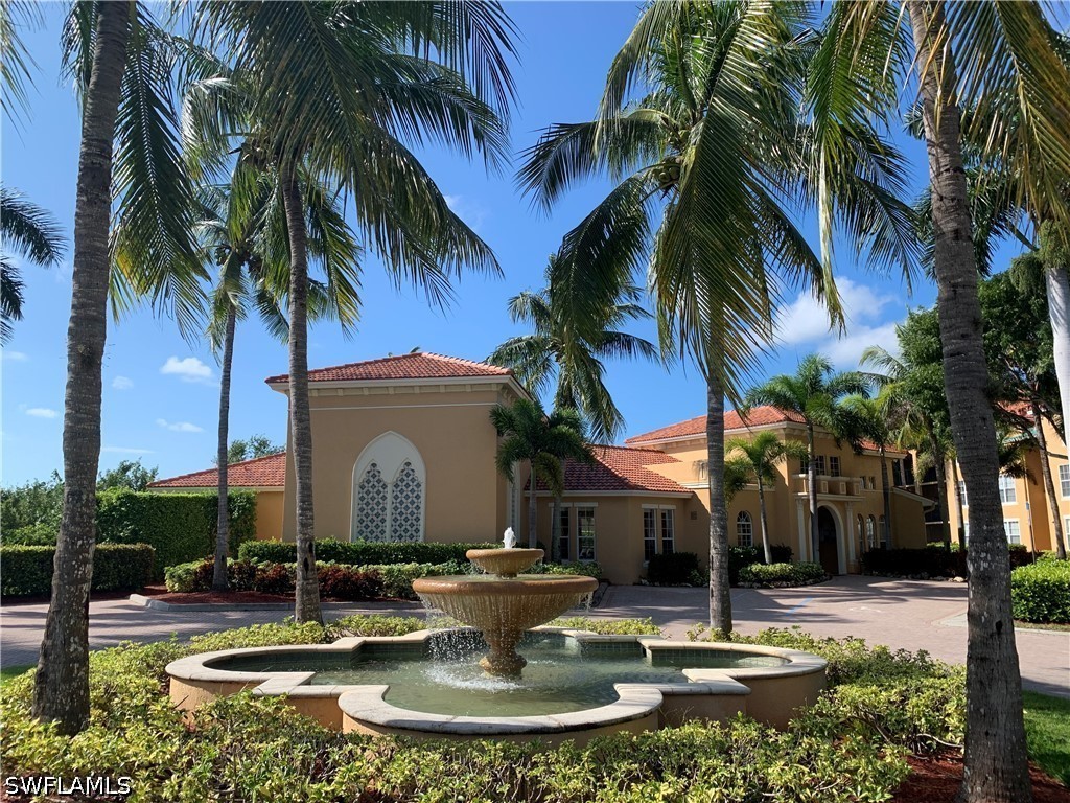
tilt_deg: +8.4
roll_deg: -0.6
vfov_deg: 53.1
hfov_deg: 67.3
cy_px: 402
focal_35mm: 26
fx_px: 804
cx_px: 535
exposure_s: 1/1634
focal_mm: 4.25
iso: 25
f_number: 1.8
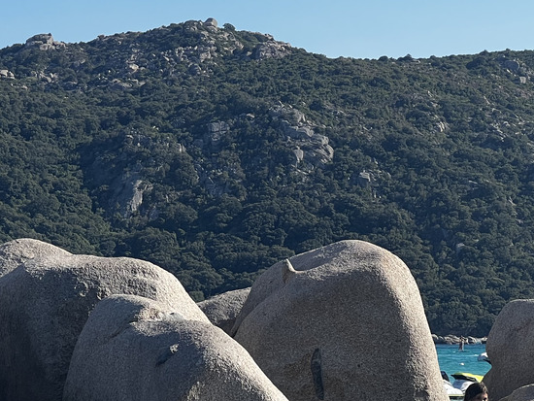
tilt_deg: +1.9
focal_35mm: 168
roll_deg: +0.4
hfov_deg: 11.7
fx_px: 2593
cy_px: 282
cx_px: 109
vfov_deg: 8.8
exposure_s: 1/612
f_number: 2.8
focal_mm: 9
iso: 32
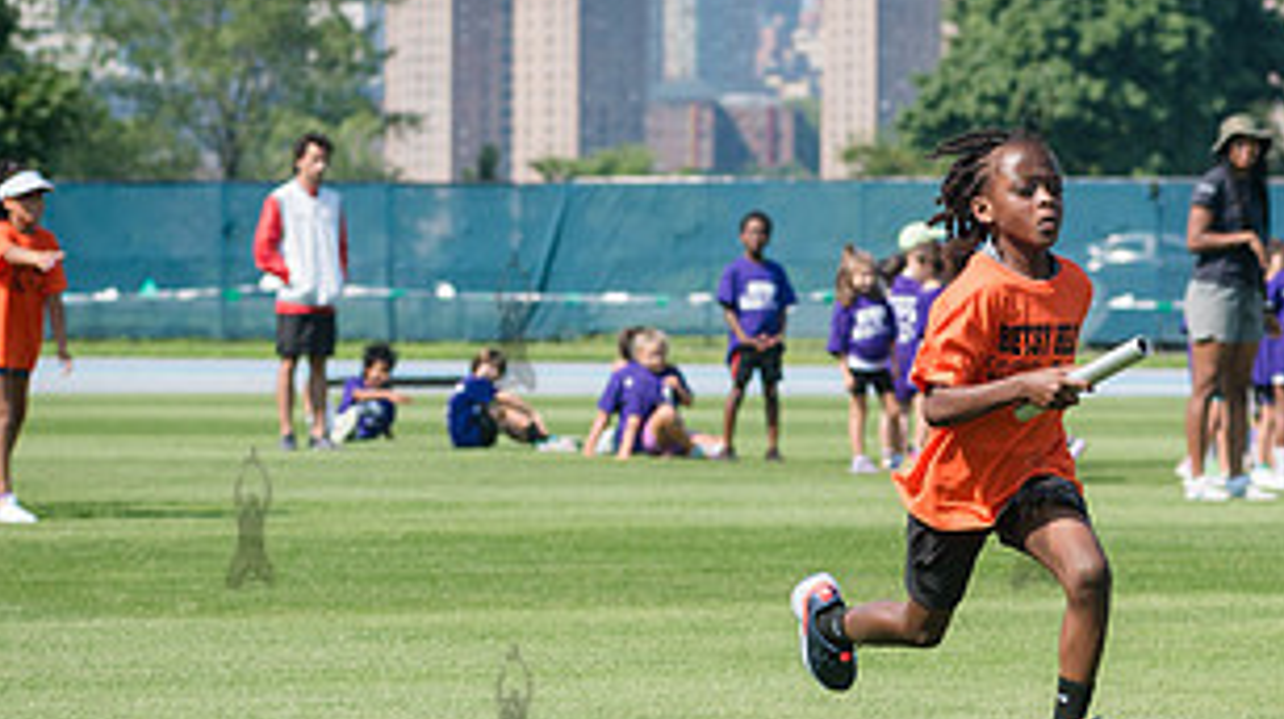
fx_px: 8129
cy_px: 569
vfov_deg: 5.1
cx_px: 910
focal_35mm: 239
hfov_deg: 9.0
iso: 400
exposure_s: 1/1600
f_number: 5
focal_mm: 105
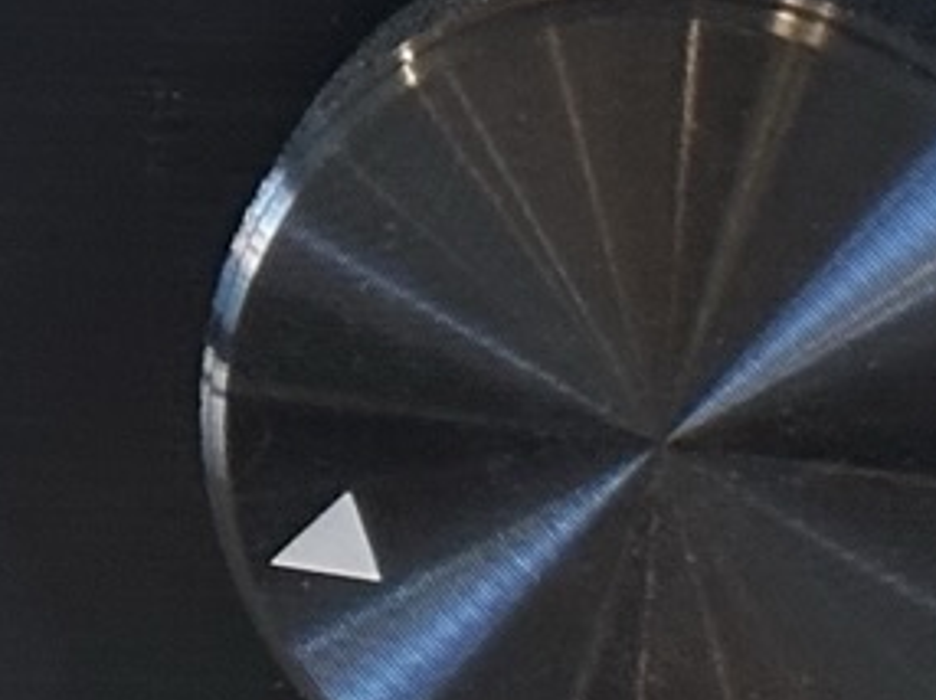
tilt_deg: -10.1
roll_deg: +0.2
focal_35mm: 344
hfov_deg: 5.7
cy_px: -121
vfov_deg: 4.3
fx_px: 9294
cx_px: -691
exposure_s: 1/40
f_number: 1.78
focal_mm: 6.86
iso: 250
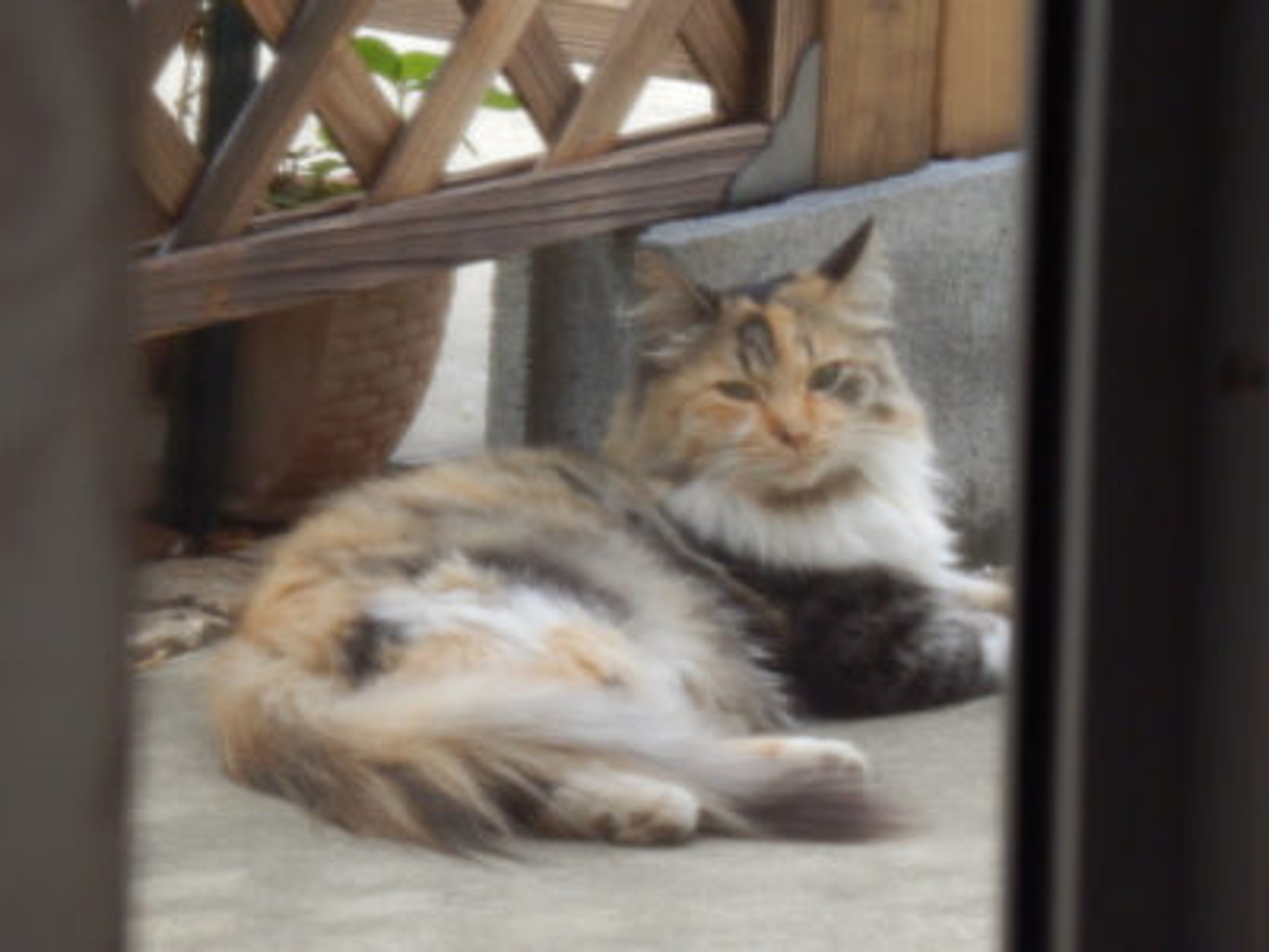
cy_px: 476
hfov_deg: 5.4
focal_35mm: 365
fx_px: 13381
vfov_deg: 4.1
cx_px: 634
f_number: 6.8
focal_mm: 65.2
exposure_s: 1/200
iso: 500
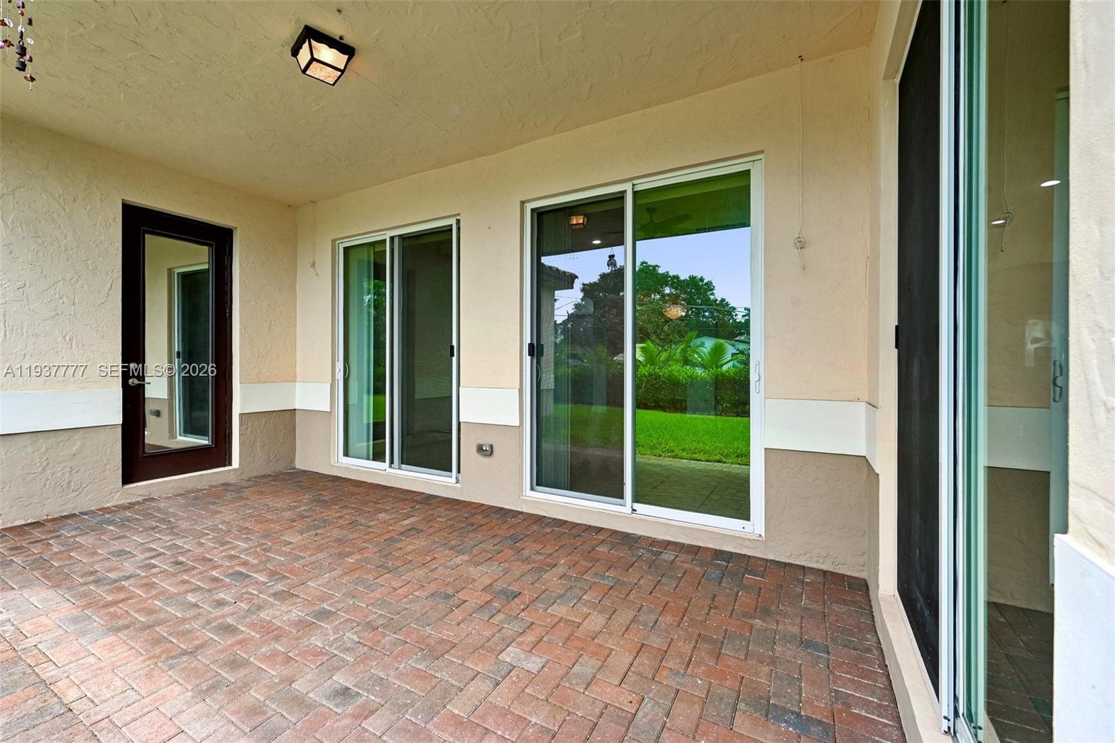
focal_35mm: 14
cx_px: 558
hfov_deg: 104.3
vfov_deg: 81.2
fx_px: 433
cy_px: 372
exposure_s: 1/40
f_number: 8
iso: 100
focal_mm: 14
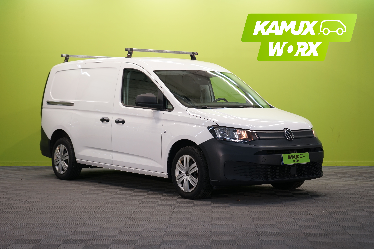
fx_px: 706
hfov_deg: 29.7
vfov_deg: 20.0
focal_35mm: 68
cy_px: 124
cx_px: 187
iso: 400
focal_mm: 68
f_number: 5.6
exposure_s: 1/40
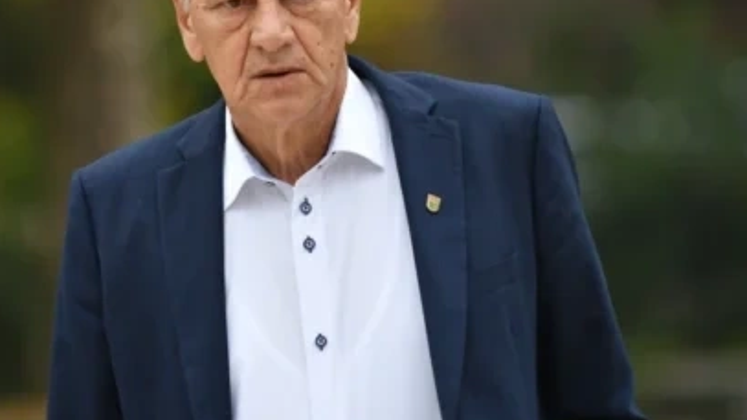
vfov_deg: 3.2
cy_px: 111
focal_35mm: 384
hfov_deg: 5.6
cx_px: 288
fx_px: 7607
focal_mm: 190
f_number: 2.8
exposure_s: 1/800
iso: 400
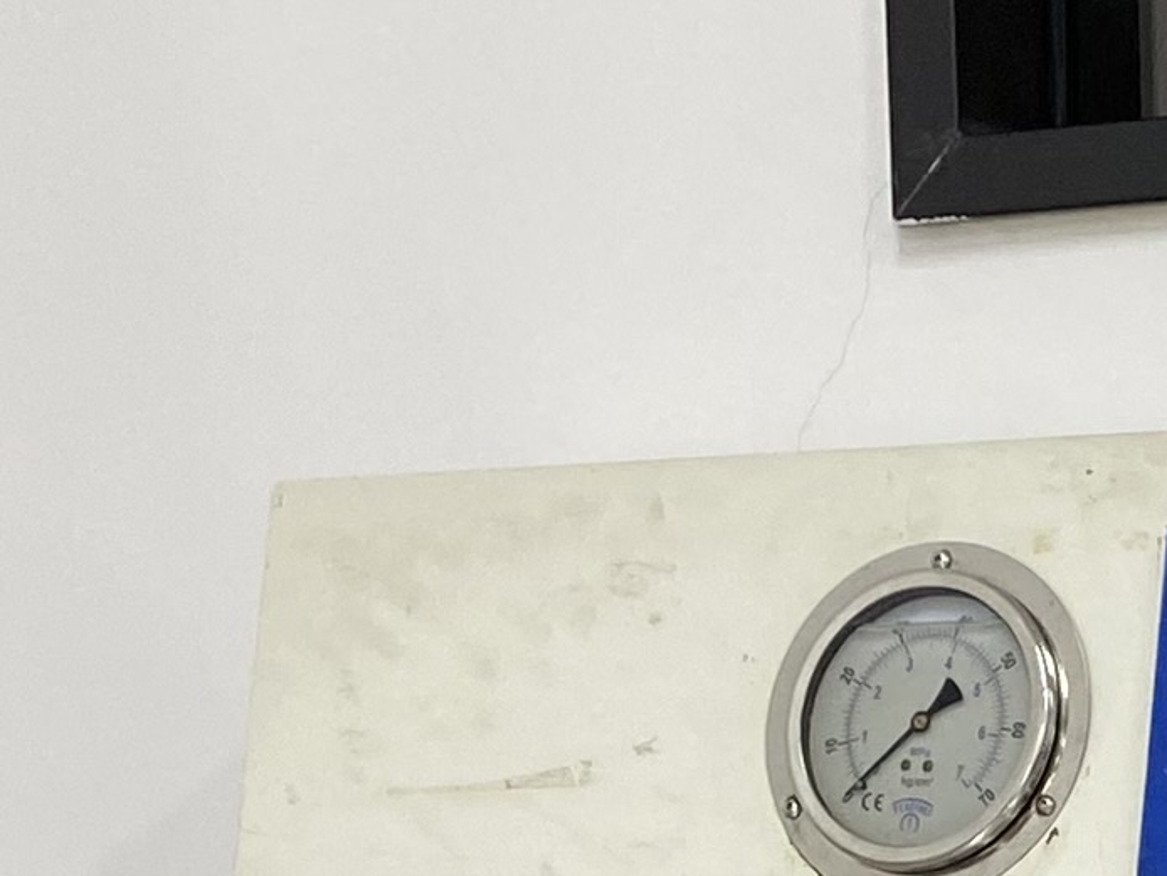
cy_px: 1802
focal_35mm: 151
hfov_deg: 12.6
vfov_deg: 9.2
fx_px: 5092
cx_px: 1547
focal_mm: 4.25
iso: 125
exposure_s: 1/100
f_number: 1.8
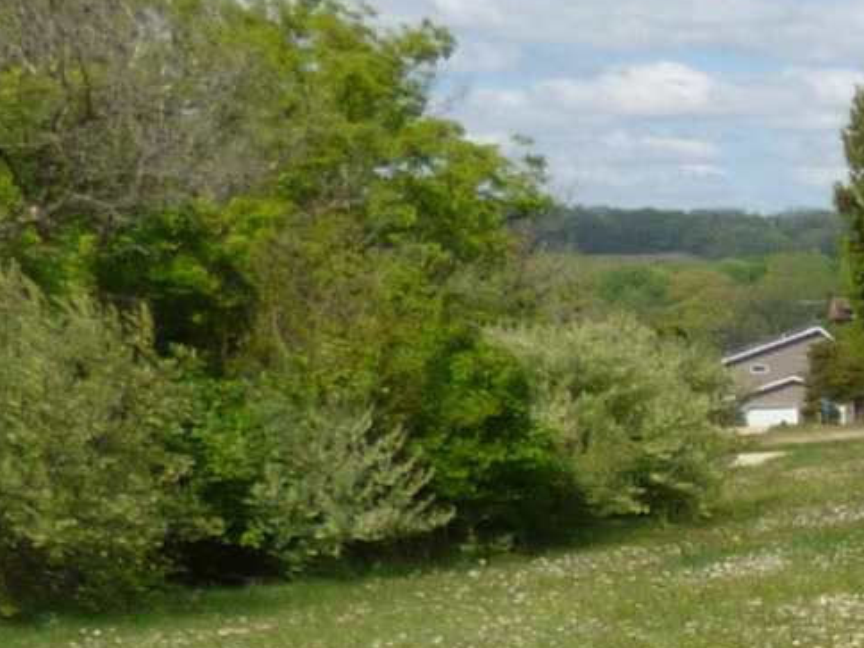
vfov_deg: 11.5
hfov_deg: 11.2
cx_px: 2421
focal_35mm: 127
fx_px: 3170
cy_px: 700
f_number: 3.2
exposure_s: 1/1600
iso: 100
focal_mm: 3.58
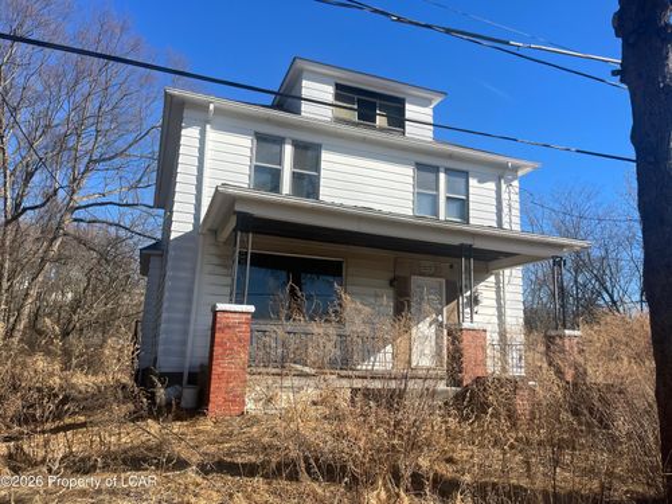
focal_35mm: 26
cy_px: 252
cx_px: 336
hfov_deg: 67.3
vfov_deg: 53.1
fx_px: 505
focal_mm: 5.1
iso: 50
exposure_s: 1/2463
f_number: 1.6
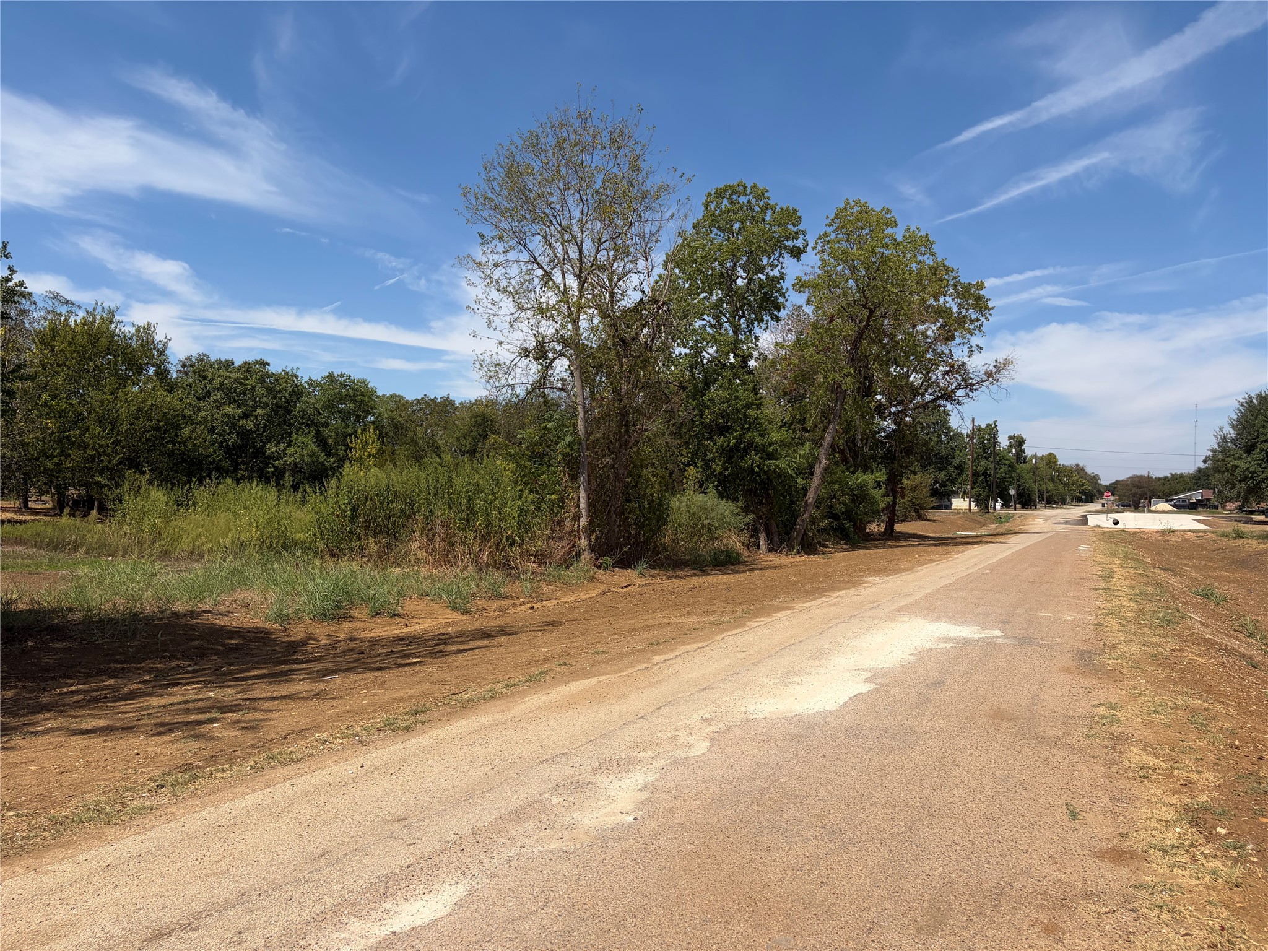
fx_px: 952
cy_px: 476
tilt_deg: +0.5
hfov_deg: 67.3
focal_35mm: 26
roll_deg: -2.0
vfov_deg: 53.1
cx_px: 634
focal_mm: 5.96
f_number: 1.6
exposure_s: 1/7813
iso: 64
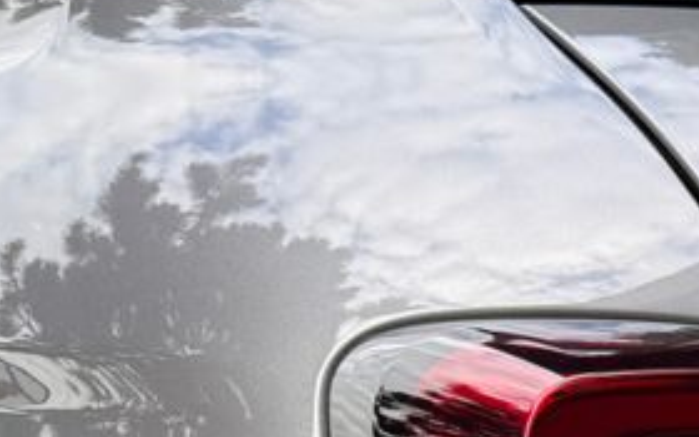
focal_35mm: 93
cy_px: 802
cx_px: 979
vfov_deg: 12.7
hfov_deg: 19.9
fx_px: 1772
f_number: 1.78
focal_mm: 6.76
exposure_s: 1/342
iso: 80
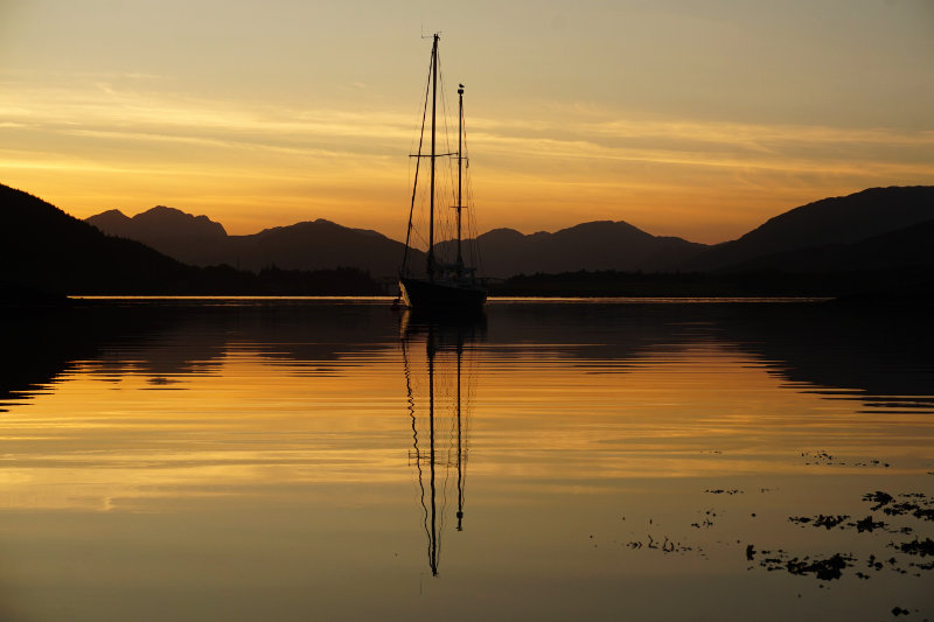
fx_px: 1751
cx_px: 467
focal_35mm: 68
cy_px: 311
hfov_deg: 29.9
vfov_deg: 20.2
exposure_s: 1/80
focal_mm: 45
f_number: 9
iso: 100
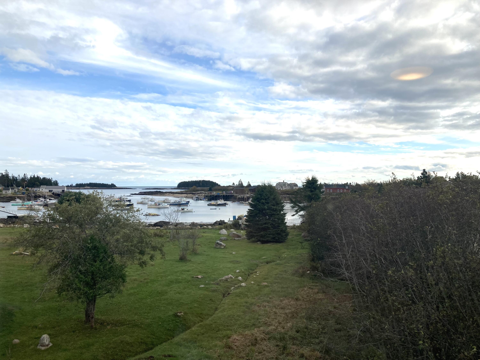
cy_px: 180
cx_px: 240
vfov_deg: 49.7
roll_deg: -0.3
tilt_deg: +3.7
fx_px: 388
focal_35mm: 28
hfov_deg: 63.4
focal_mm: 3.99
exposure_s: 1/1200
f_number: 1.8
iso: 20
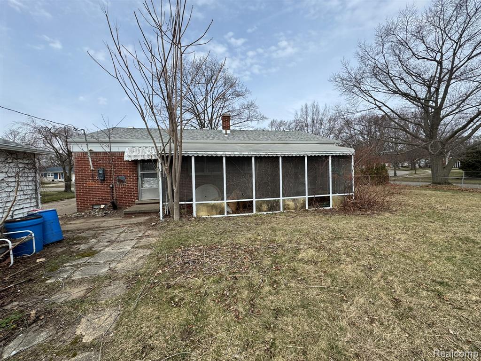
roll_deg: +1.1
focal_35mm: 14
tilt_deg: -2.5
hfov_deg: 102.1
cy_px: 180
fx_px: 195
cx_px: 240
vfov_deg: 85.7
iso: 40
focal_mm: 2.22
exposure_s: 1/1323
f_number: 2.2
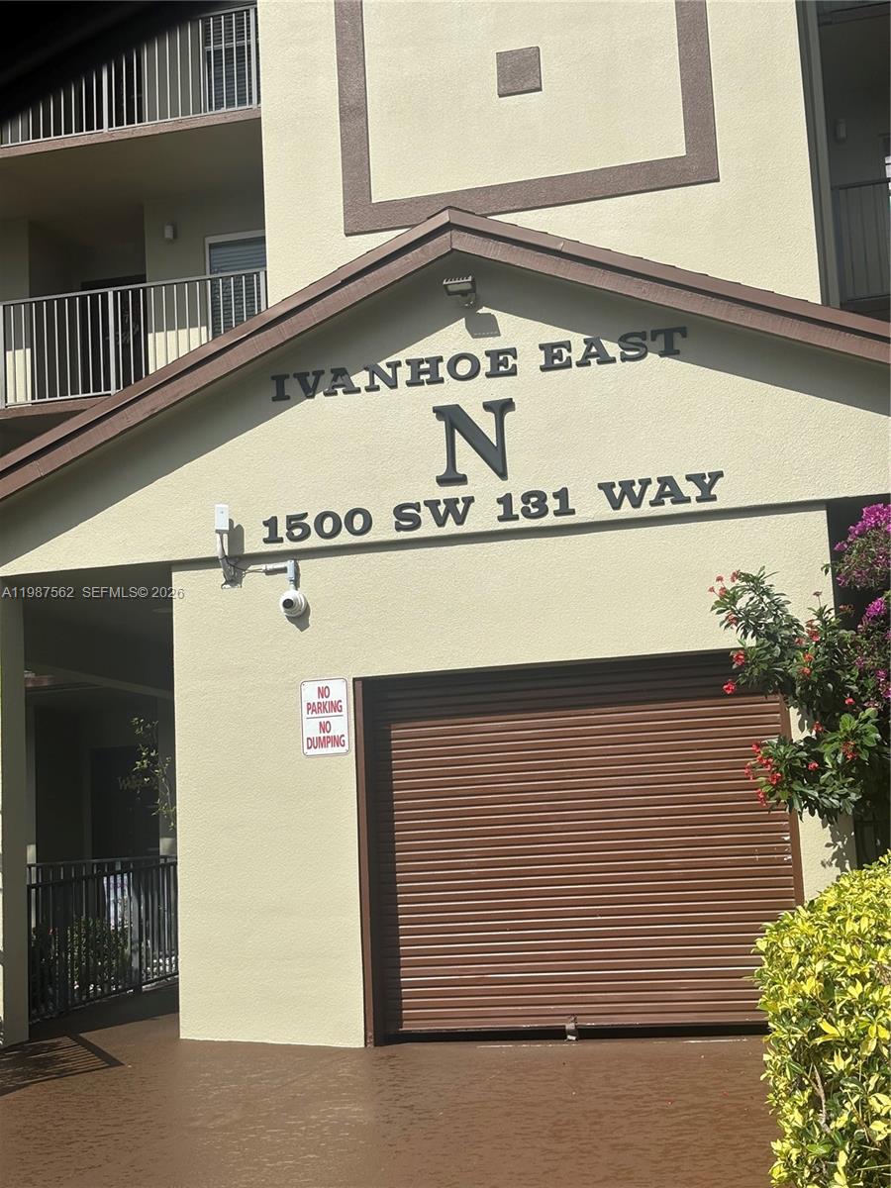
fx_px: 1785
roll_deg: +2.9
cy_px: 594
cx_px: 446
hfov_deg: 28.0
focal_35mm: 52
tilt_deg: +9.1
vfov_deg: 36.8
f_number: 1.6
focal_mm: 5.96
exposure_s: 1/5348
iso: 40
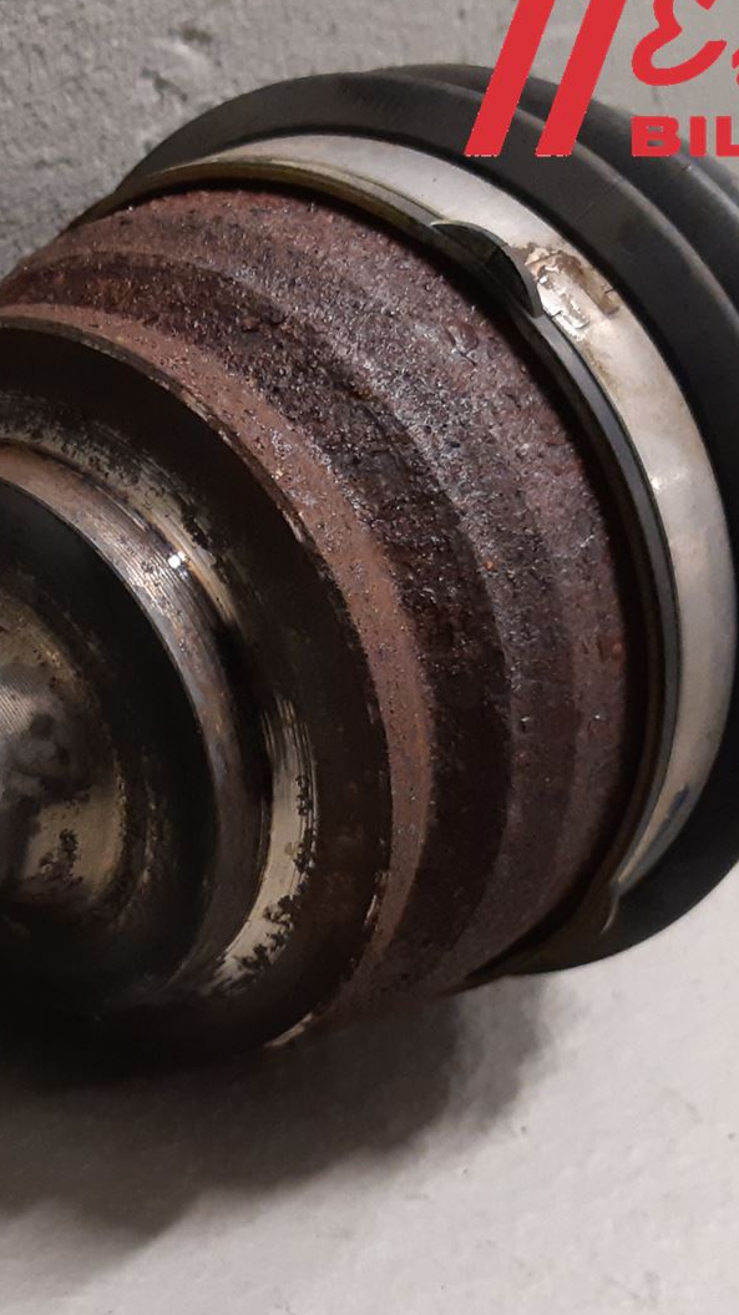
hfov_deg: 20.9
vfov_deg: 37.3
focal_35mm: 55
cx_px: -47
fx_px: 1917
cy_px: 902
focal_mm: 3.93
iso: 250
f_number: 1.7
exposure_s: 1/50
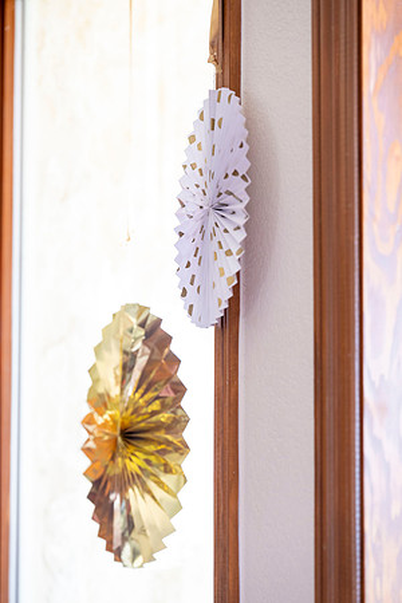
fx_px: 2010
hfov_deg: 11.4
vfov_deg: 17.1
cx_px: 201
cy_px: 302
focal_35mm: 120
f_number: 5.6
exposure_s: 1/50
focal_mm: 120
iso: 800
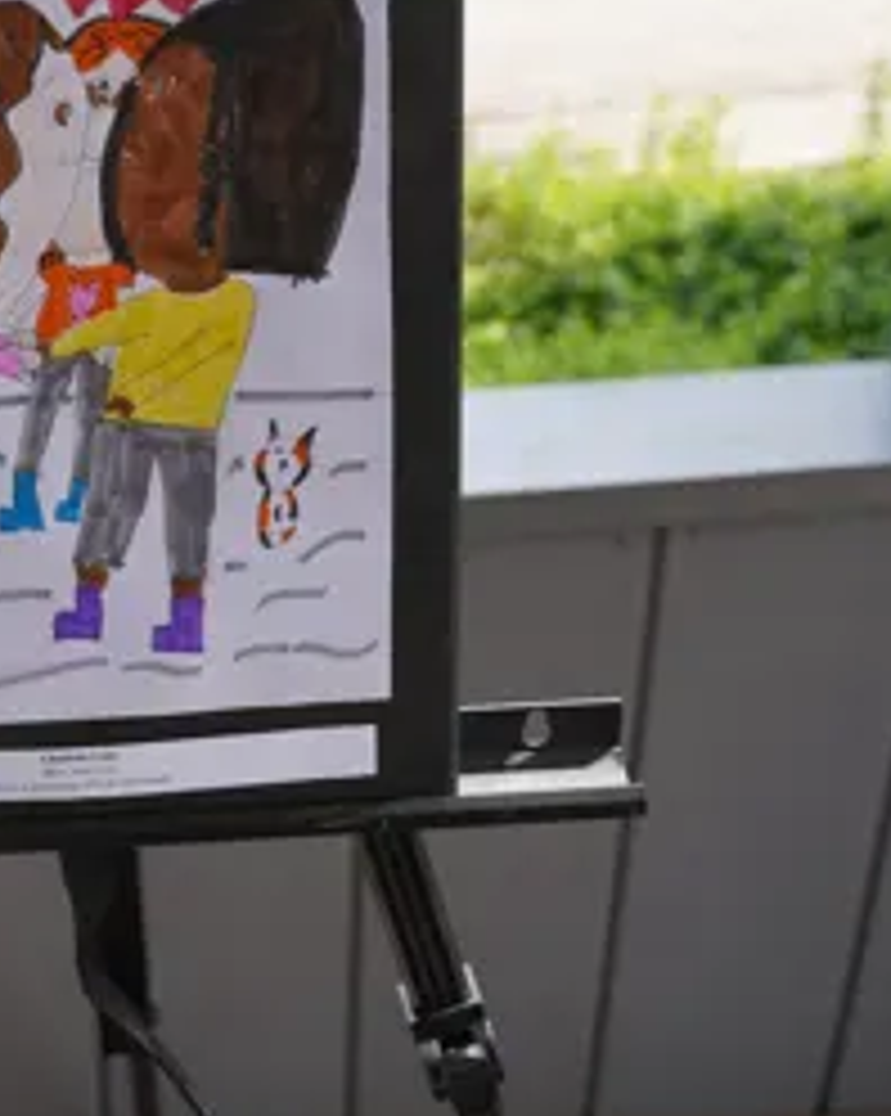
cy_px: 454
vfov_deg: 31.4
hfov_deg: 24.5
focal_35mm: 60
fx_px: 1980
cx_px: 54
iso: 100
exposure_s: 1/200
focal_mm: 33
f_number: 4.5
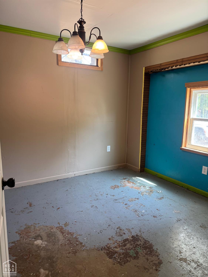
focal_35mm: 24
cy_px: 138
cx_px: 104
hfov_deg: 56.8
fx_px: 192
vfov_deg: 71.6
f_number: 1.78
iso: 125
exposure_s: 1/60
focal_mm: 6.76
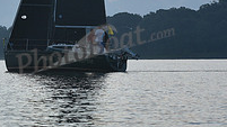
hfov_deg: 9.4
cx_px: -42
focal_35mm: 227
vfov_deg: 5.3
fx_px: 1366
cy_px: 5
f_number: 5.6
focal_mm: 75
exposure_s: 1/500
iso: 320
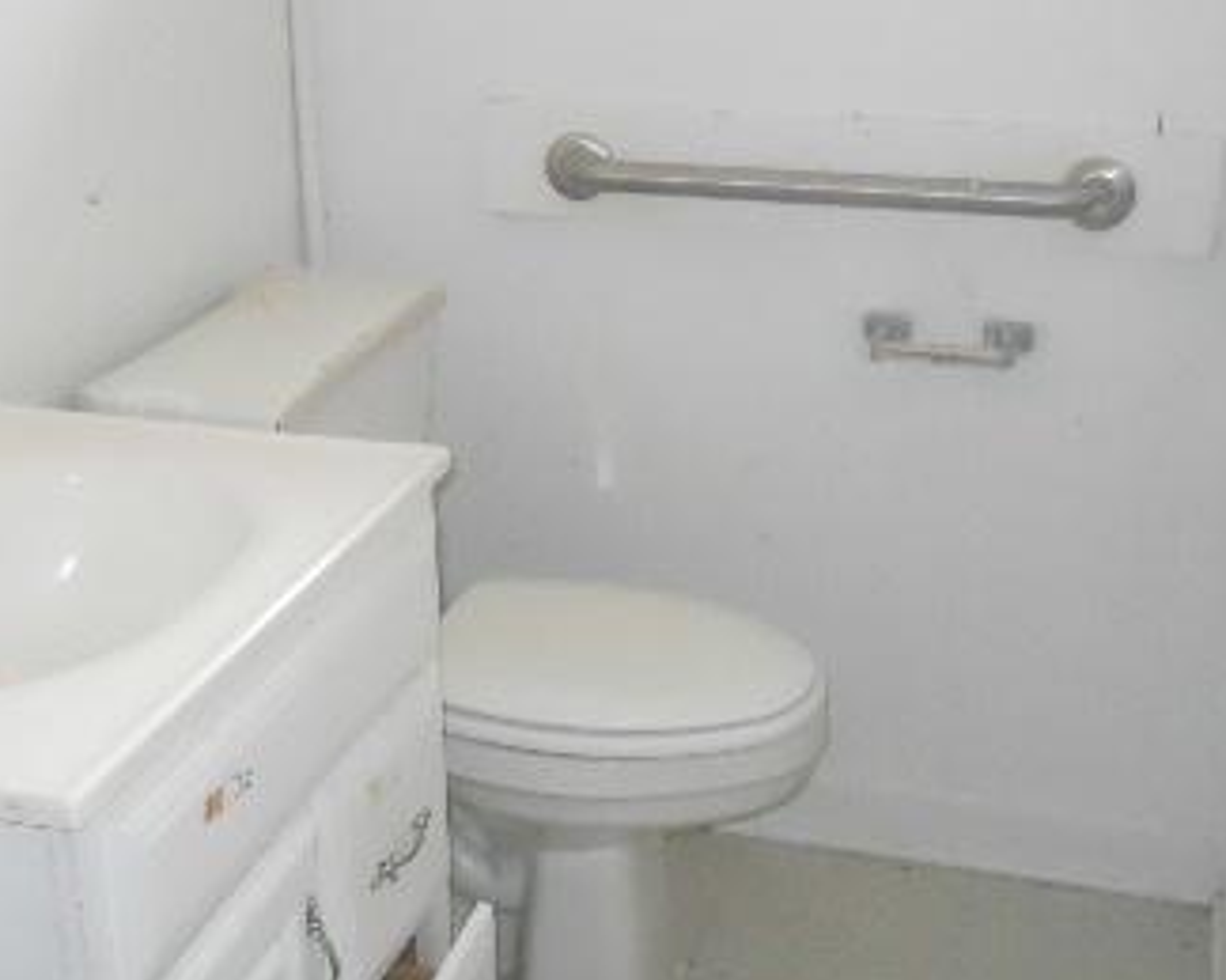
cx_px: 507
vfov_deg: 28.1
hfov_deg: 34.7
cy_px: 443
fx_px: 1959
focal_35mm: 54
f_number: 2.7
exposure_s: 1/20
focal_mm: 5
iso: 800
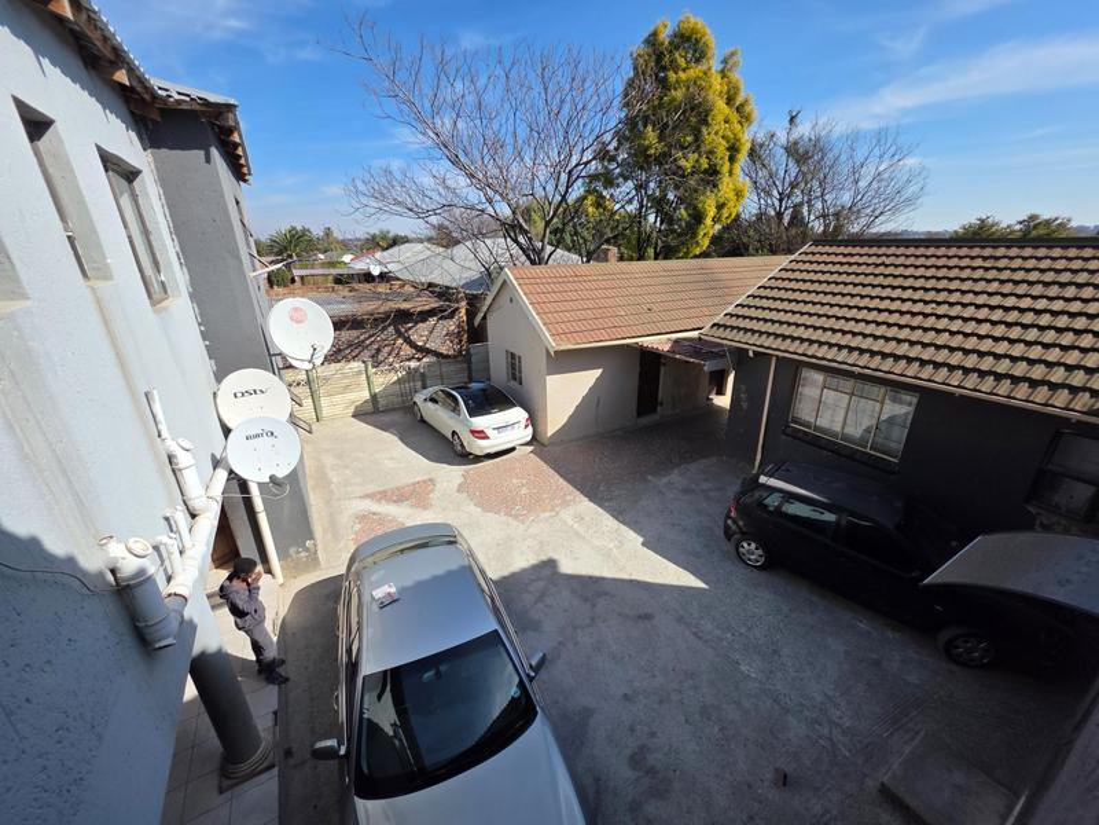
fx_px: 413
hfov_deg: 106.2
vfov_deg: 89.9
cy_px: 412
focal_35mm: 13
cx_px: 550
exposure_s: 1/2005
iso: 40
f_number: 1.9
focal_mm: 2.2
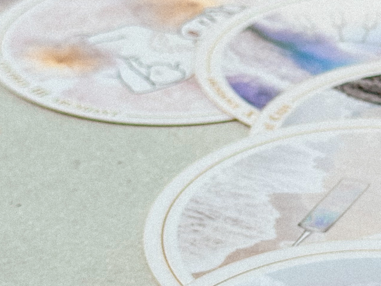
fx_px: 1662
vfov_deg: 9.8
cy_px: 116
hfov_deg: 12.8
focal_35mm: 151
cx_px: 418
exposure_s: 1/120
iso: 80
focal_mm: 6.86
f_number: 1.8
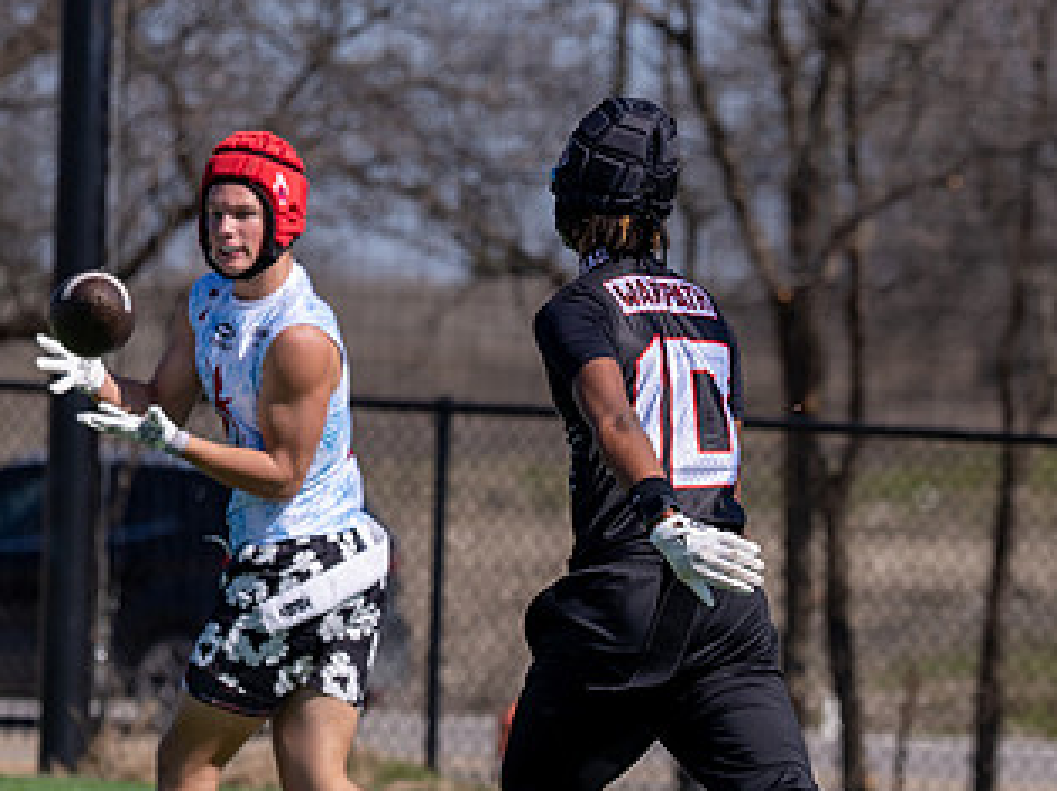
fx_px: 12296
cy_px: 470
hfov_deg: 4.9
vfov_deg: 3.7
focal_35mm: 403
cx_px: 466
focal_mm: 125
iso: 100
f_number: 2.8
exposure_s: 1/3200
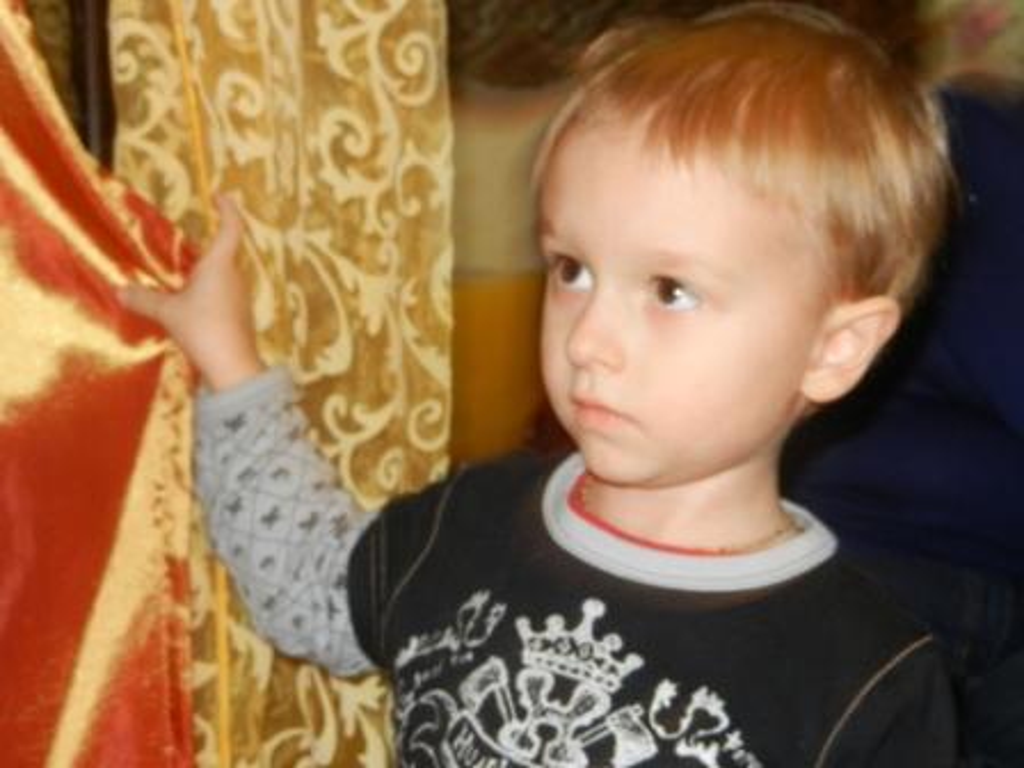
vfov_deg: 24.4
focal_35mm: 60
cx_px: 512
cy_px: 384
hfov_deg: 32.2
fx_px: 1775
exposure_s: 1/4
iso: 400
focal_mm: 10.9
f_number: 4.5
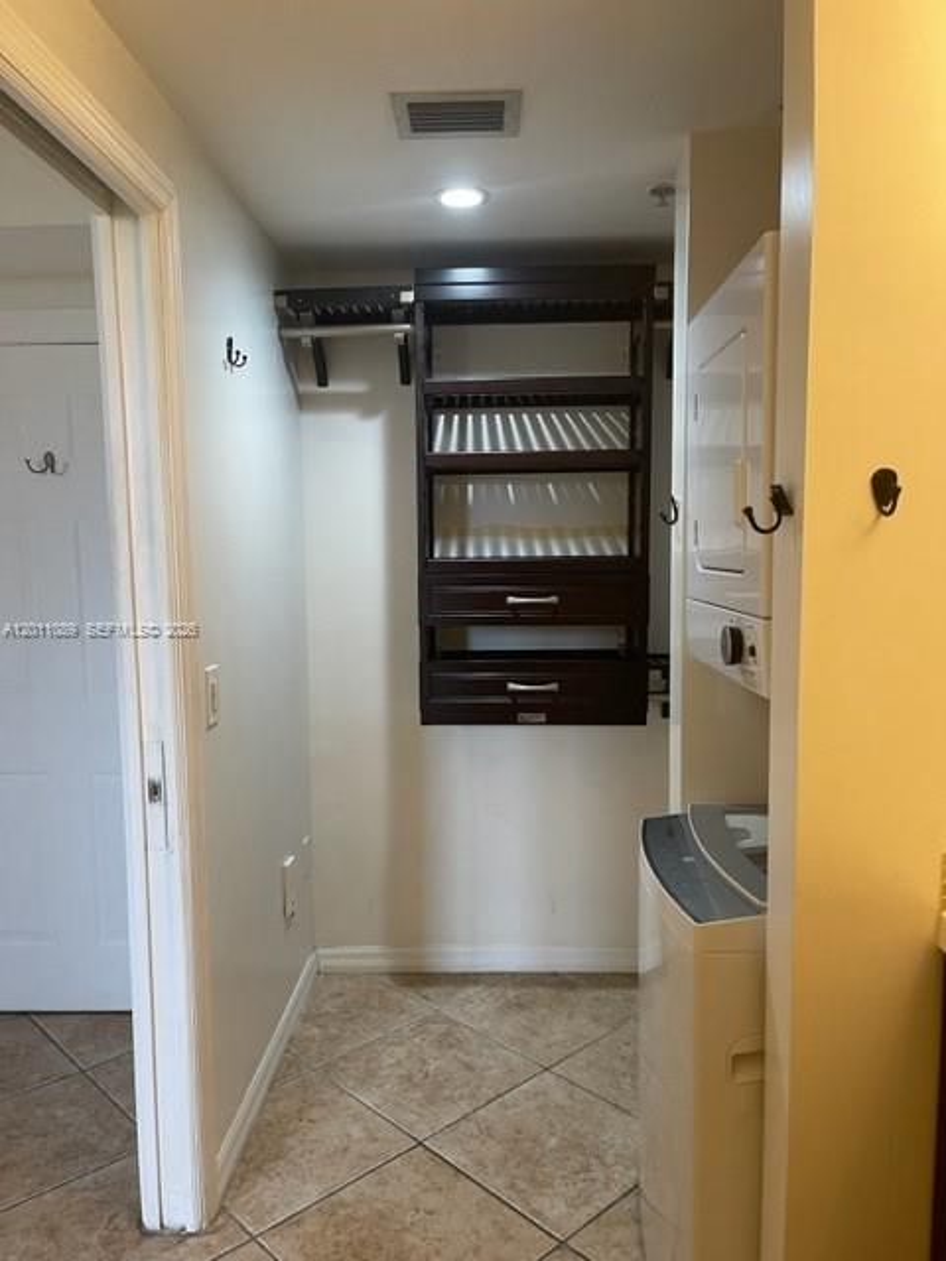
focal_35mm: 26
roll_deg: +1.7
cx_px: 473
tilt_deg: -5.3
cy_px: 630
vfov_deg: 67.3
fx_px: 947
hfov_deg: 53.1
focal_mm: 5.1
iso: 100
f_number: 1.6
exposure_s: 1/60
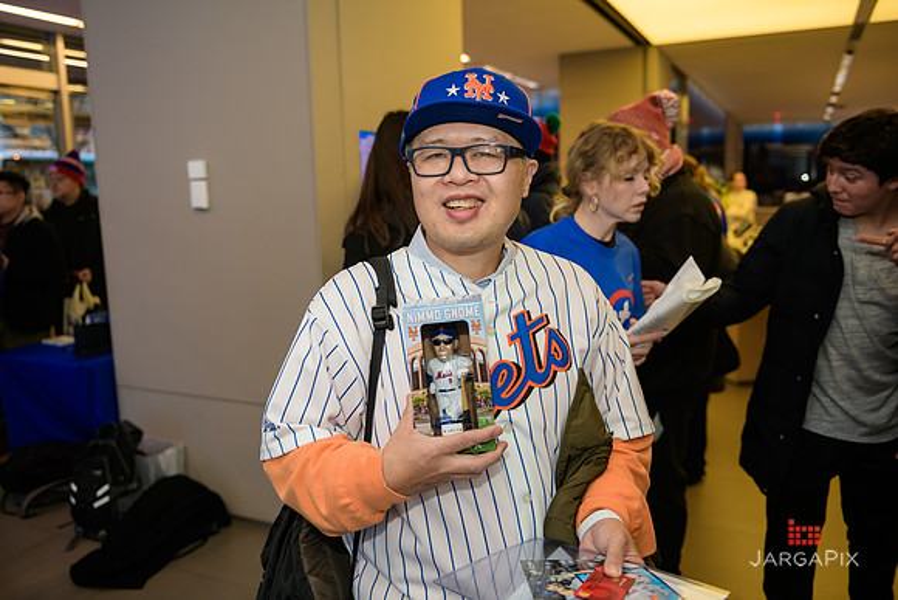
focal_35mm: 31
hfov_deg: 60.3
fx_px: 773
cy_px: 300
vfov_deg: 42.3
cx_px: 449
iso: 400
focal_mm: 31
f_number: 3.2
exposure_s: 1/125
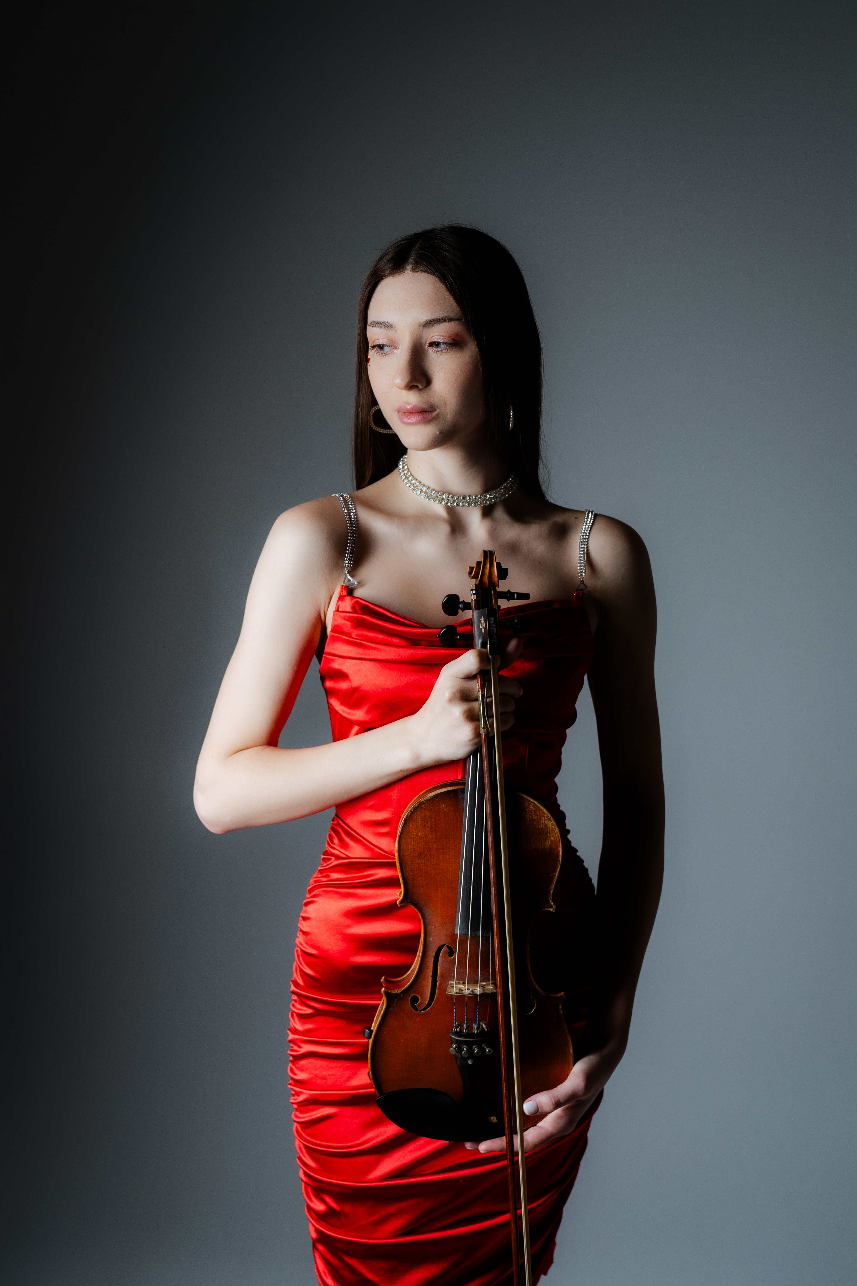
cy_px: 643
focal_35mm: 38
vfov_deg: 50.7
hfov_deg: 35.1
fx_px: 1357
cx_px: 428
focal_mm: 38
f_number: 5
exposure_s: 1/125
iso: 200
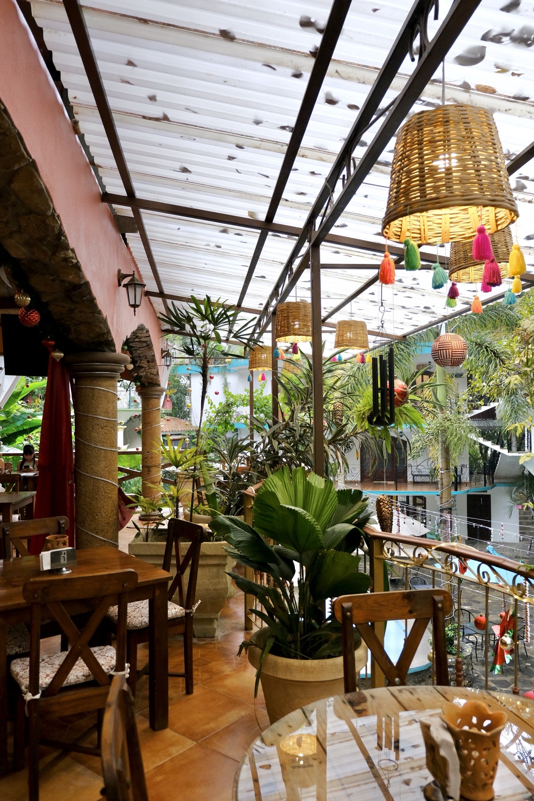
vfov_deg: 63.7
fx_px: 645
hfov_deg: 45.0
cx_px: 267
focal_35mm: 29
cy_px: 400
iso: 1250
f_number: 3.8
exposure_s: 1/100
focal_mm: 19.2
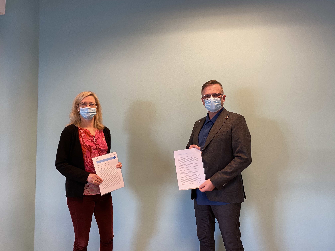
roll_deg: -0.1
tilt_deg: +0.5
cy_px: 126
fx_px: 252
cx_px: 168
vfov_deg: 53.1
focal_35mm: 26
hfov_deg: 67.3
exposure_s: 1/61
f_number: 1.8
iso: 125
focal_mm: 4.25
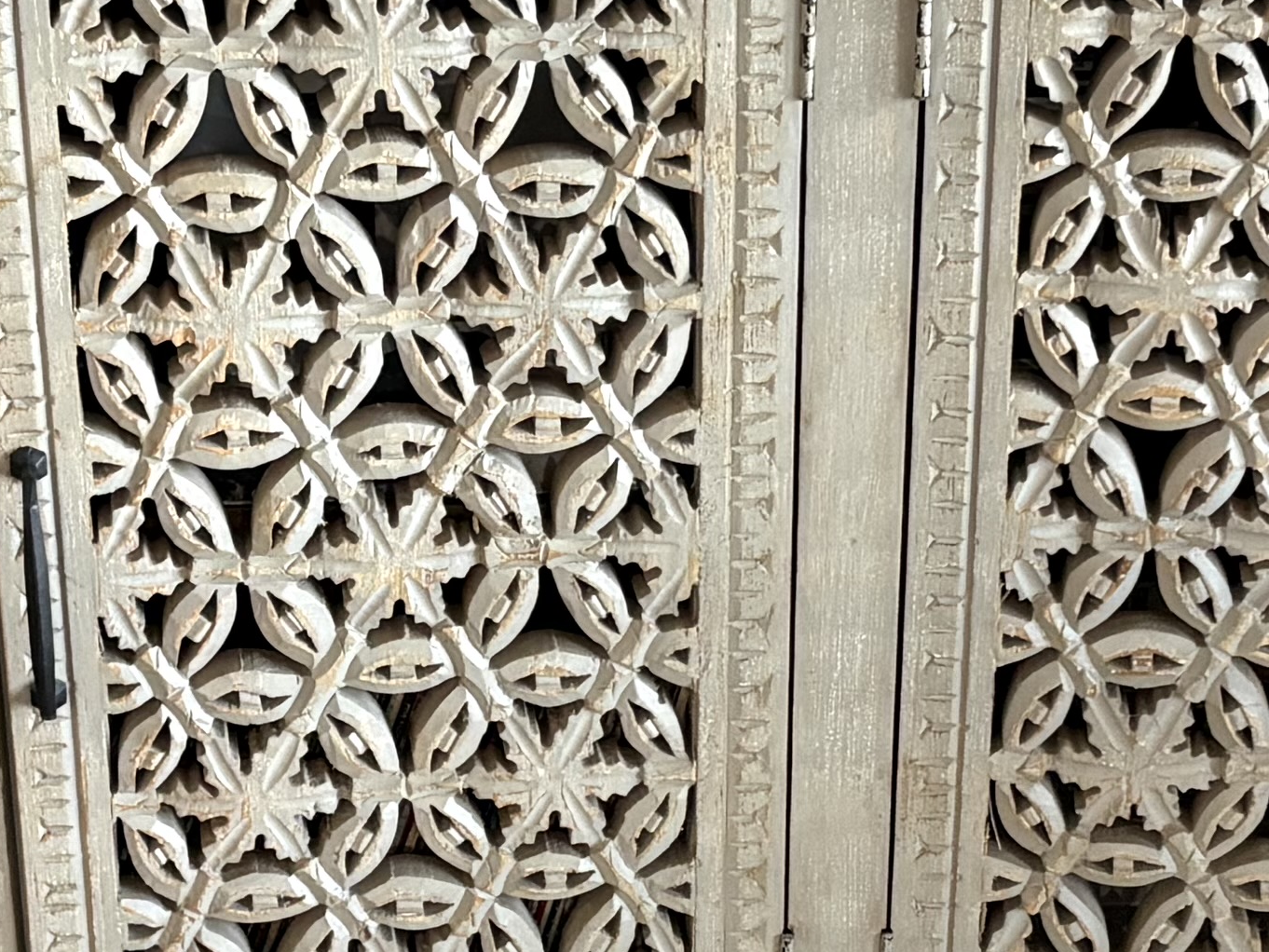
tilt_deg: -29.5
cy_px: 751
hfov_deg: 18.0
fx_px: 3997
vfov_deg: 13.5
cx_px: 635
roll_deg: +1.8
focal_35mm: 109
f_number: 1.6
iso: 500
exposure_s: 1/60
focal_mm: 5.96
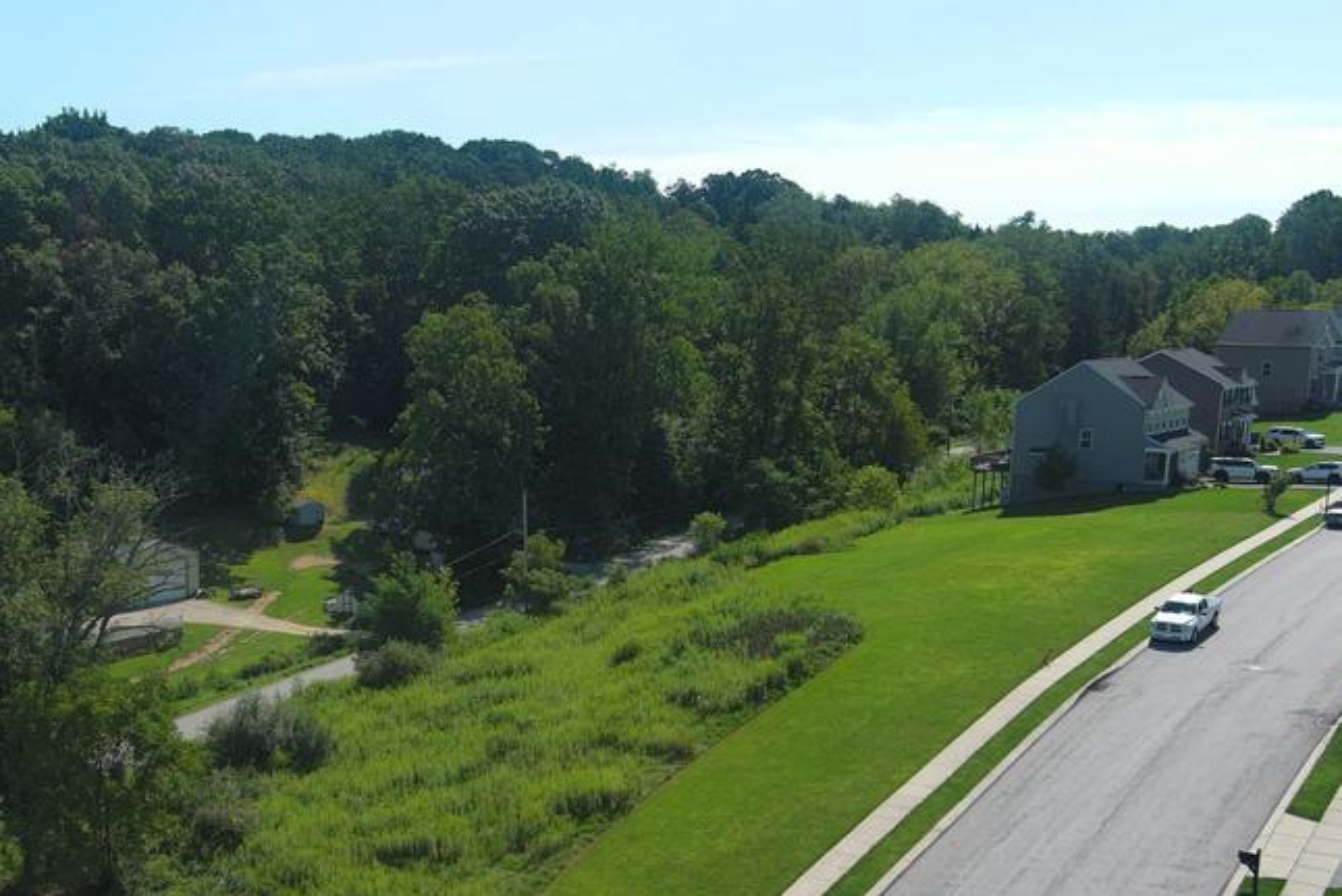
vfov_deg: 29.0
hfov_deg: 41.9
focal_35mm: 46
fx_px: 1715
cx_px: 395
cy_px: 627
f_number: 2.8
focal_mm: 10.57
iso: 100
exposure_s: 1/1397
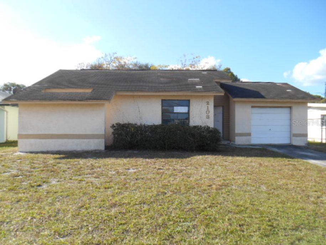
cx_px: 163
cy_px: 122
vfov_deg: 53.1
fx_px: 245
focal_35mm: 26
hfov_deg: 67.3
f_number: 3.4
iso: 80
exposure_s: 1/500
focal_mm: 4.7
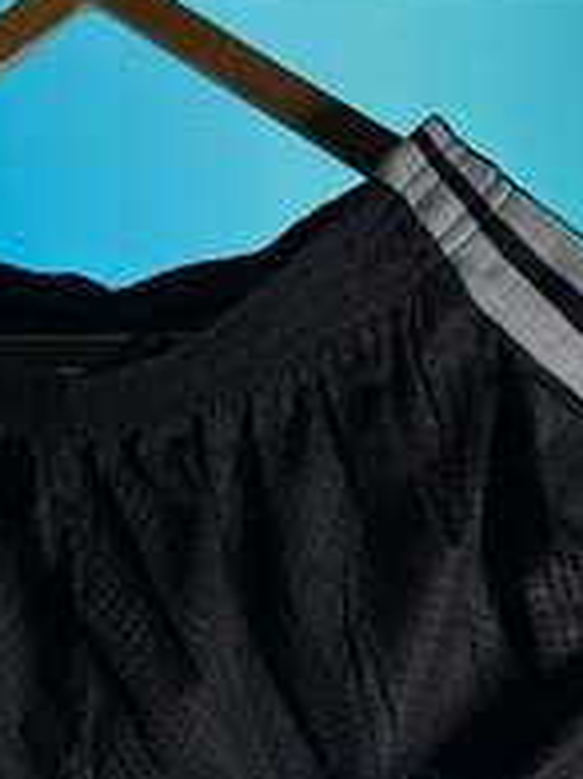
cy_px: 785
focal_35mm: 71
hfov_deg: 20.5
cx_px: 120
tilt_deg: -3.3
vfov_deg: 26.0
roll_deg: +1.3
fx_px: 1596
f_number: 1.5
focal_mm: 5.7
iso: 320
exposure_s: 1/60
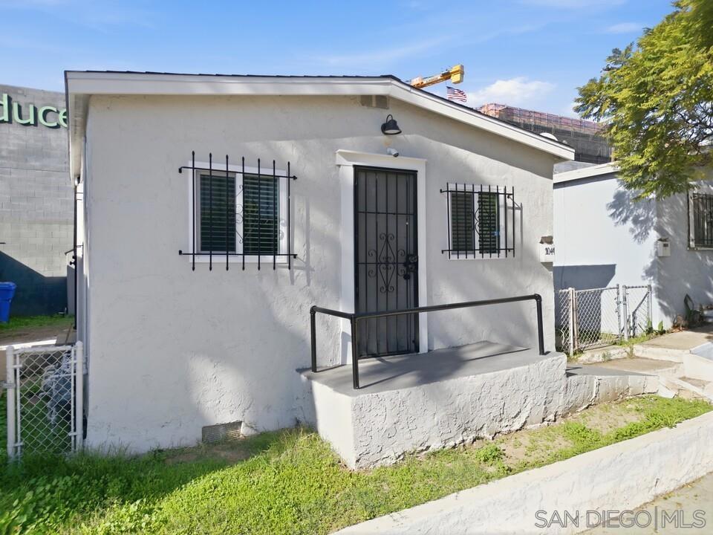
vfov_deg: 56.8
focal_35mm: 24
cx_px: 356
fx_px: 494
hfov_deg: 71.6
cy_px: 268
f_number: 1.7
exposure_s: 1/3200
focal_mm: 6.7
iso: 200
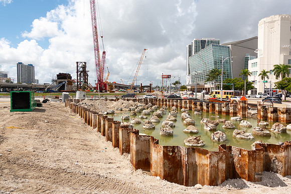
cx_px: 146
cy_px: 97
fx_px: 194
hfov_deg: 73.7
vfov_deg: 53.2
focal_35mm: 24
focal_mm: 8.8
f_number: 4.5
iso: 125
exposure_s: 1/200
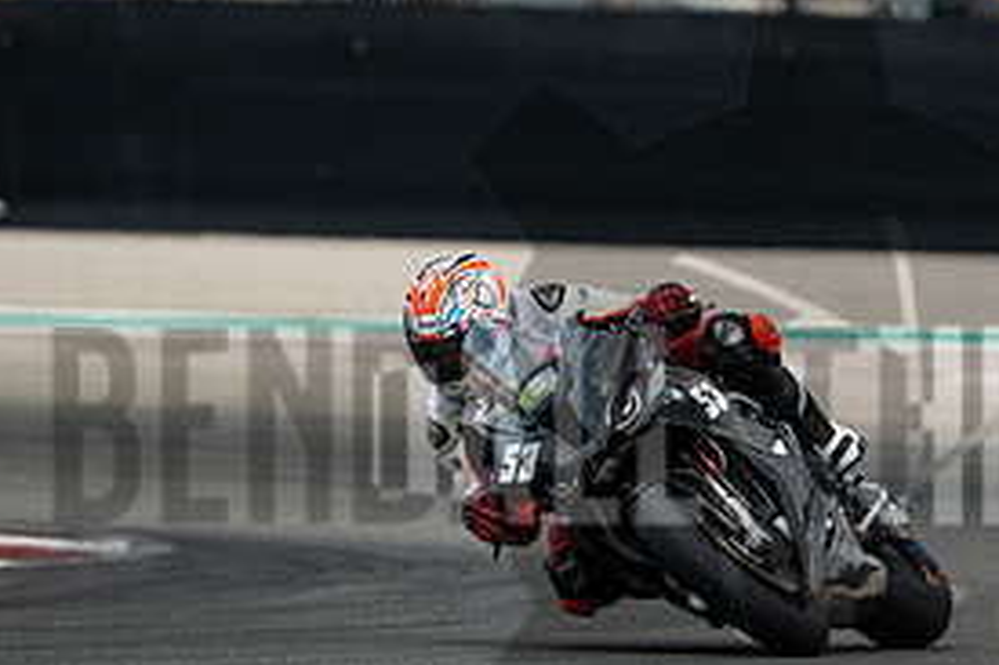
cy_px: 431
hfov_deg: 2.3
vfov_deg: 1.5
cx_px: 817
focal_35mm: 887
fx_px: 24599
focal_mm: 280
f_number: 2.8
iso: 500
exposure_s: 1/2500
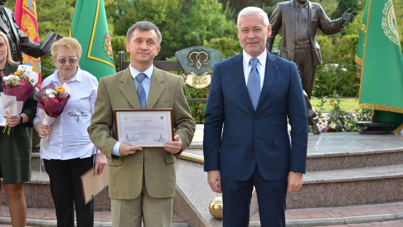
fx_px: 844
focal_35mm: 79
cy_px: 94
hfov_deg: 26.8
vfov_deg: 15.3
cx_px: 201
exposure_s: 1/400
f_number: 5
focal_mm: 50
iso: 250
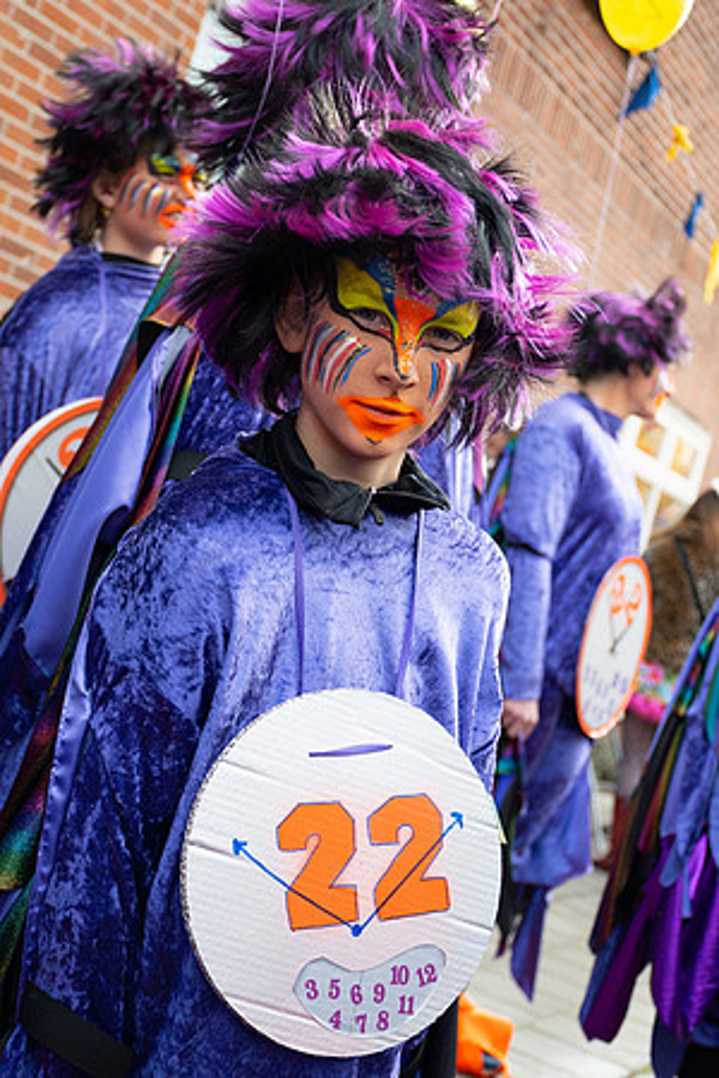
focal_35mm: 63
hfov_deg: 21.6
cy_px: 539
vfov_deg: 31.9
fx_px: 1887
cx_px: 360
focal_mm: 42
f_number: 4.5
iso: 400
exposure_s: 1/640
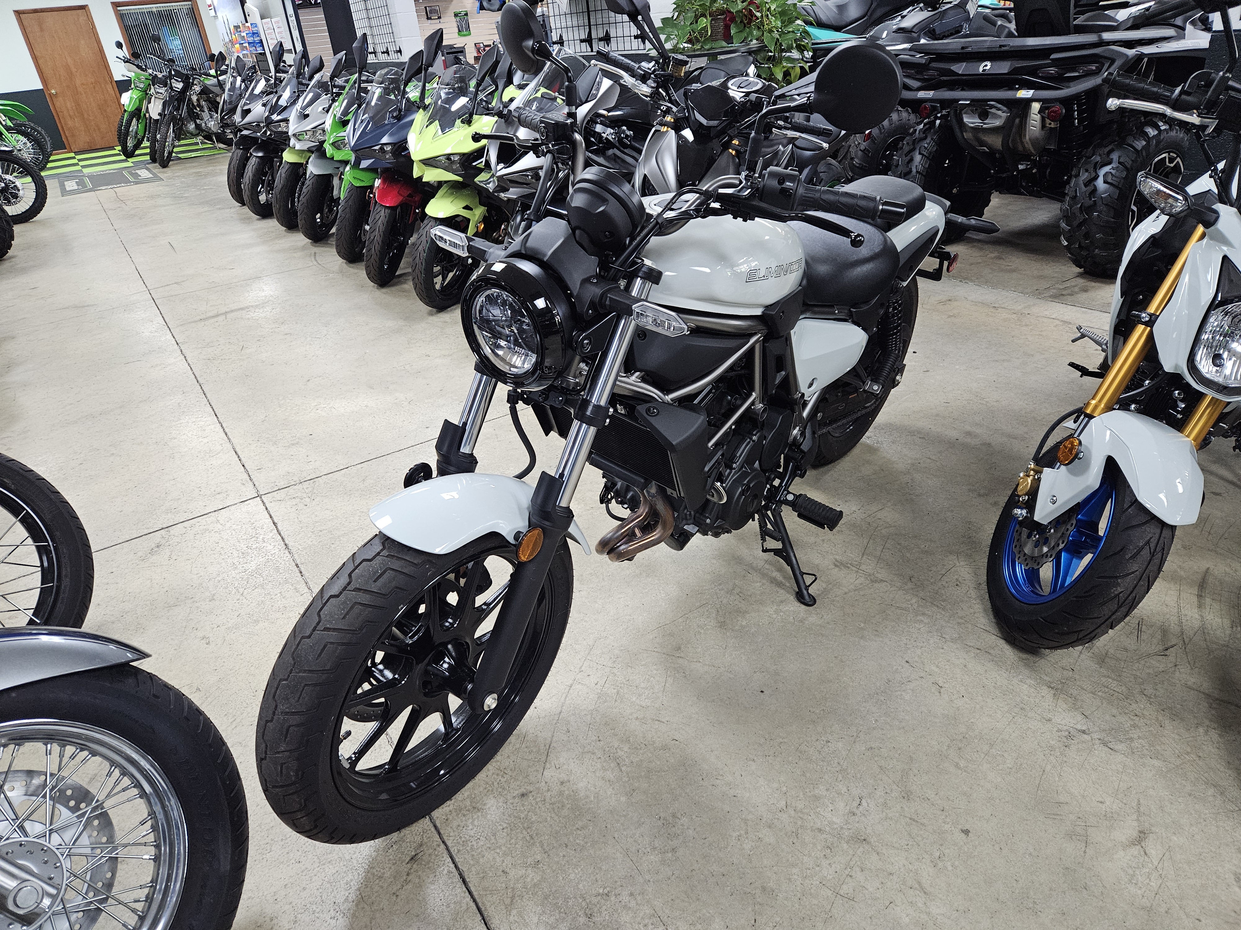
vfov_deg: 58.9
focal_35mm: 23
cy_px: 465
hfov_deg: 73.9
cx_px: 620
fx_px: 825
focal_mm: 5.4
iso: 640
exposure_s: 1/120
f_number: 1.8
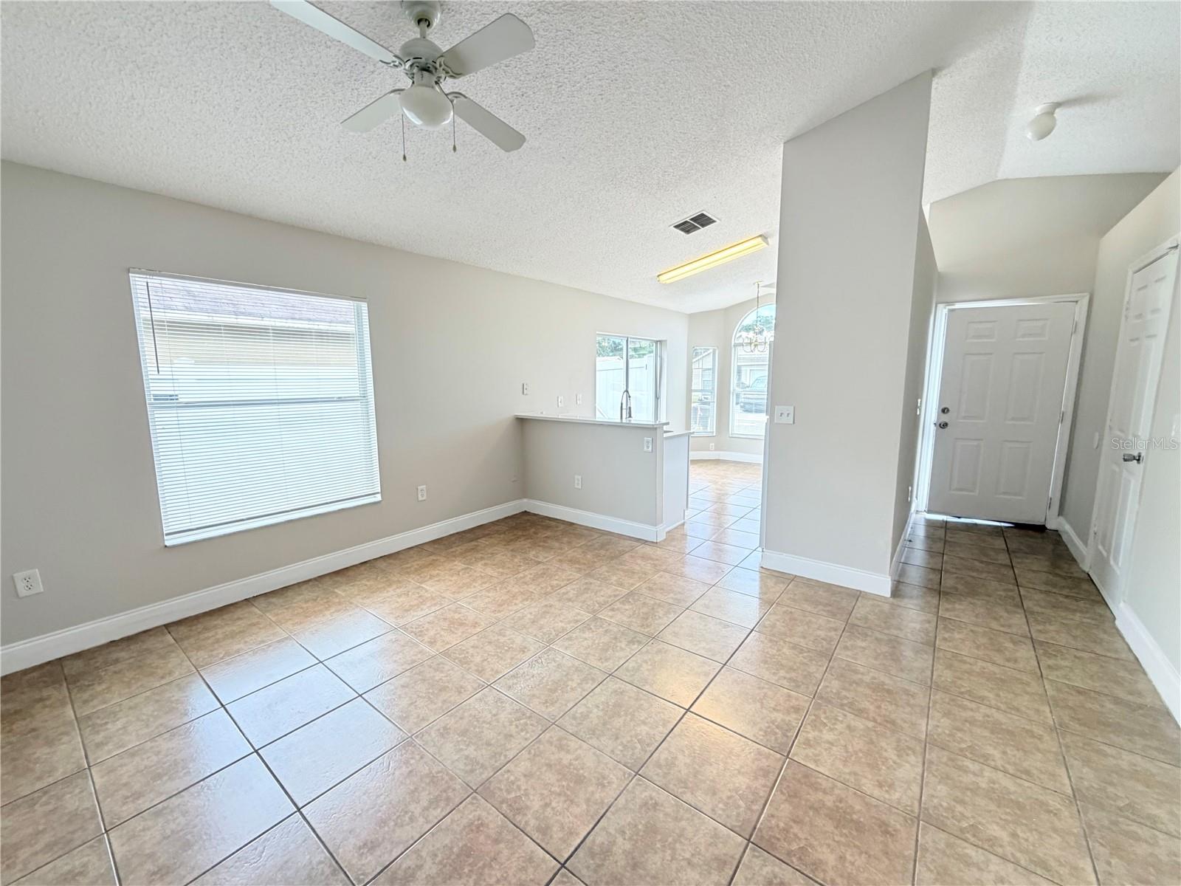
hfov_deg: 102.1
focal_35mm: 14
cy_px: 443
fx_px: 478
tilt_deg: -8.5
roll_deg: +0.1
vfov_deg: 85.7
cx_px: 590
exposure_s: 1/60
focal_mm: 2.22
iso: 400
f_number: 2.2
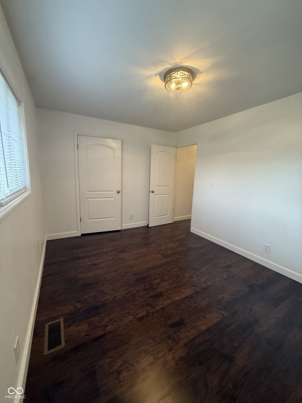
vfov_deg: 102.1
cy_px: 202
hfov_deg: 85.7
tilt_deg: -8.7
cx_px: 151
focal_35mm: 14
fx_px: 163
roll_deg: -2.0
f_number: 2.2
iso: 320
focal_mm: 2.22
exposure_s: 1/60
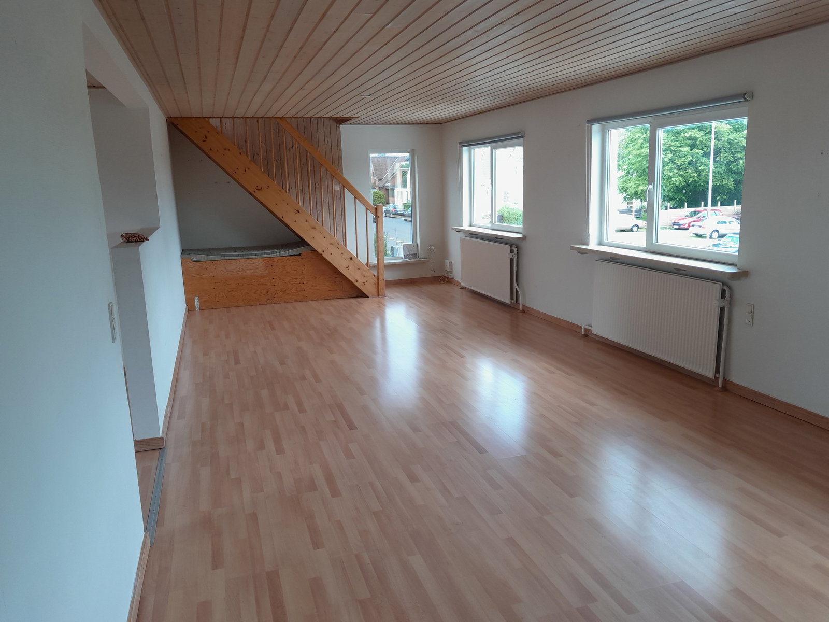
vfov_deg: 53.1
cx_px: 414
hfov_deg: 67.3
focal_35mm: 26
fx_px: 623
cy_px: 311
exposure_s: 1/100
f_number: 1.8
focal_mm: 4
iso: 80
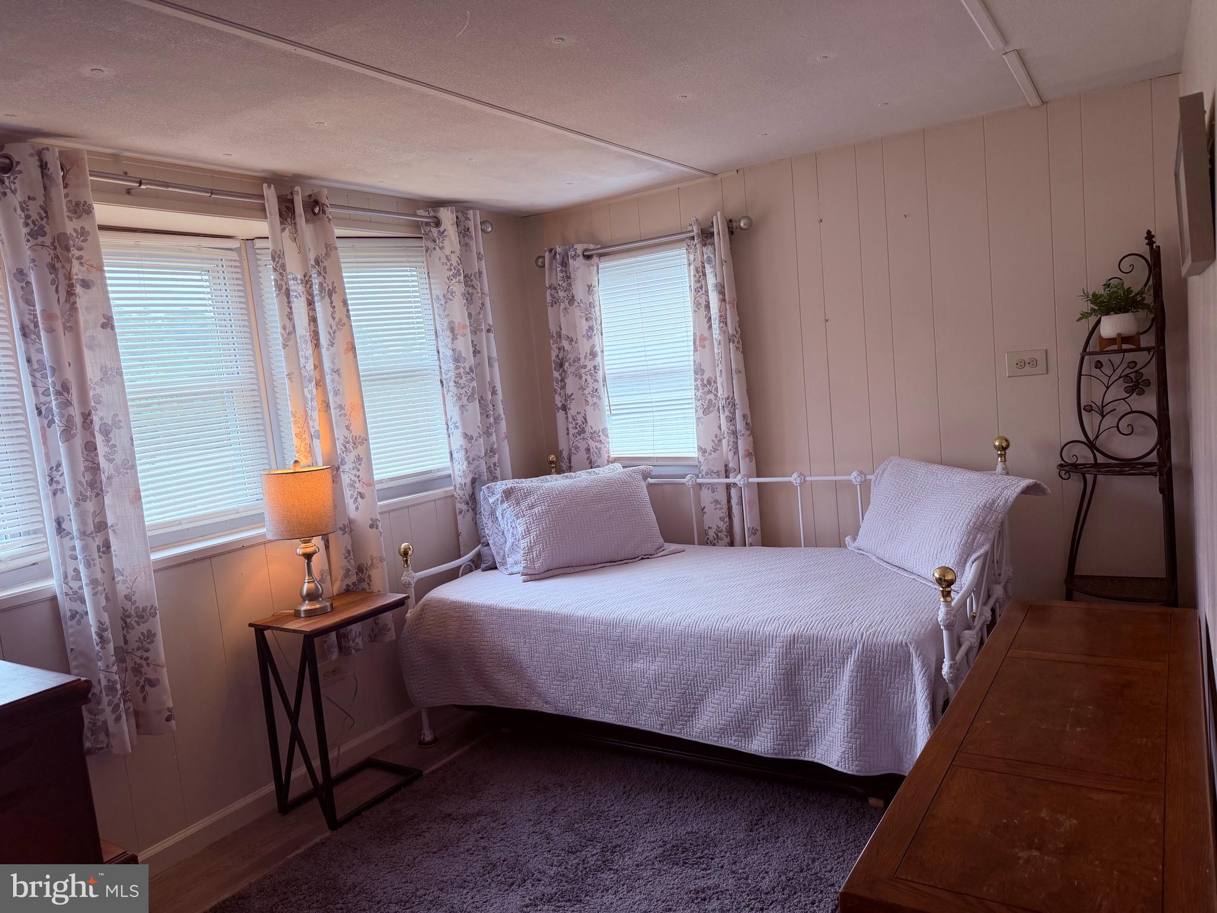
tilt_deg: -6.2
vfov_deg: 56.8
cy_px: 456
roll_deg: +5.9
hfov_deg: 71.6
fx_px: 844
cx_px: 608
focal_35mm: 24
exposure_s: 1/129
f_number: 1.78
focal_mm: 6.76
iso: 160
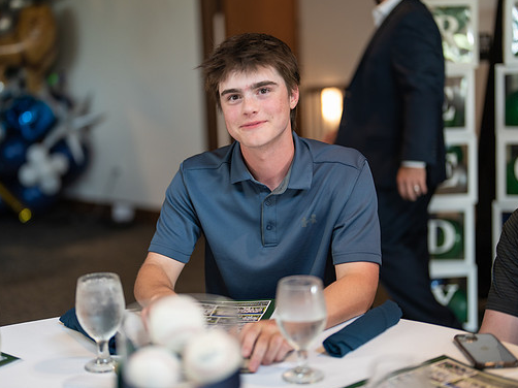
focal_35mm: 56
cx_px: 236
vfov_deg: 26.1
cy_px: 195
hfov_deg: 34.3
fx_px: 838
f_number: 1.2
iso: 250
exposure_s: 1/320
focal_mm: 50
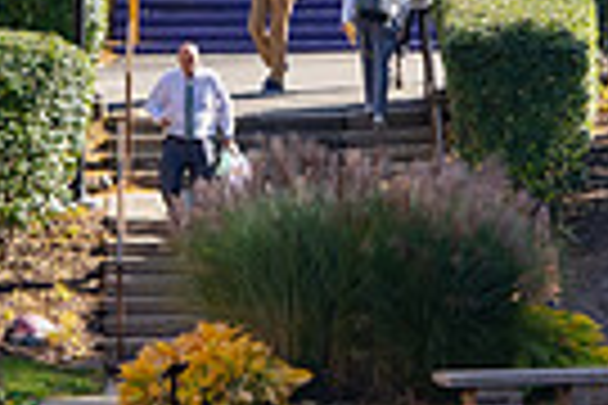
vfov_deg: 2.4
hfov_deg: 3.6
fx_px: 9761
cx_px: 239
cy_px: -142
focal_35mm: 578
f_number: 6.3
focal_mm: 135
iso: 320
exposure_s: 1/320
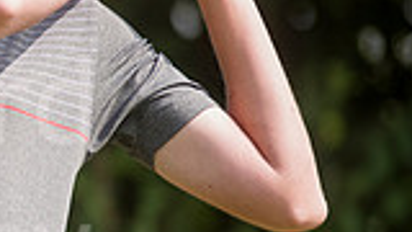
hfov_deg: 1.9
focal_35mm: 1143
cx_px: -237
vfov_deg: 1.1
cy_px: 125
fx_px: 12487
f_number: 4
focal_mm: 300
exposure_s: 1/2000
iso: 400
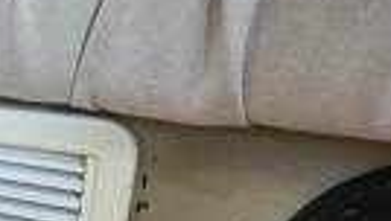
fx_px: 603
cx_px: -67
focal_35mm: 58
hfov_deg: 30.9
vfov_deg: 17.7
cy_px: 371
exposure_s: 1/30
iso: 400
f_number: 2.2
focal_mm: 2.2
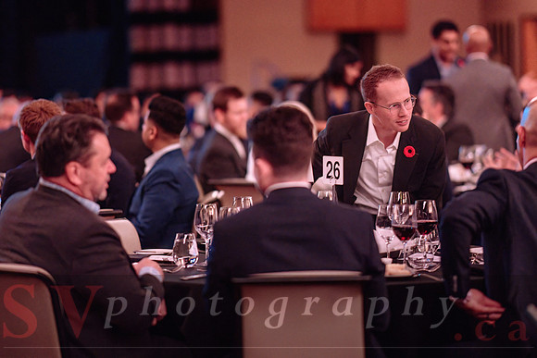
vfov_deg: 10.7
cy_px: 140
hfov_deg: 16.1
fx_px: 1904
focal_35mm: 128
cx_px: 268
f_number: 1.4
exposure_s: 1/125
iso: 2500
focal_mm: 105
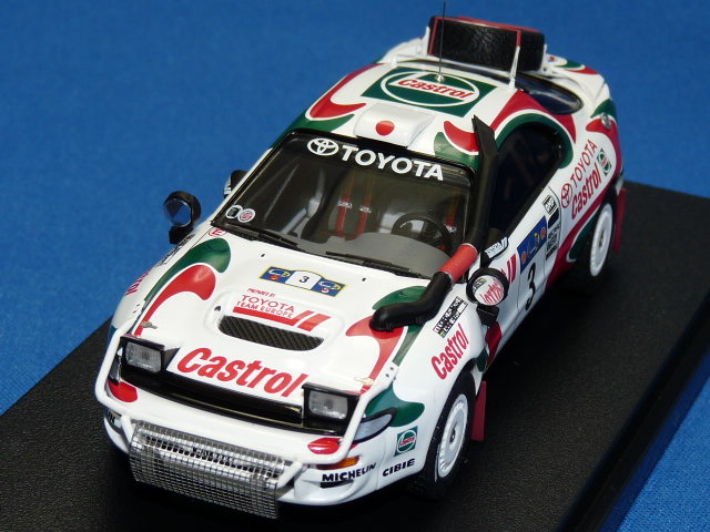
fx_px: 2543
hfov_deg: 15.9
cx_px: 355
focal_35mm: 124
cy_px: 266
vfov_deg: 12.0
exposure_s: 1/40
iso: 100
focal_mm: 12.4
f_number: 4
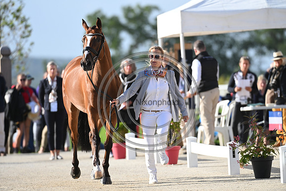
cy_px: 96
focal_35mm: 400
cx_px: 143
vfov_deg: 3.4
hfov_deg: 5.2
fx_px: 3178
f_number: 5
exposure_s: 1/1600
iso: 560
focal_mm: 400
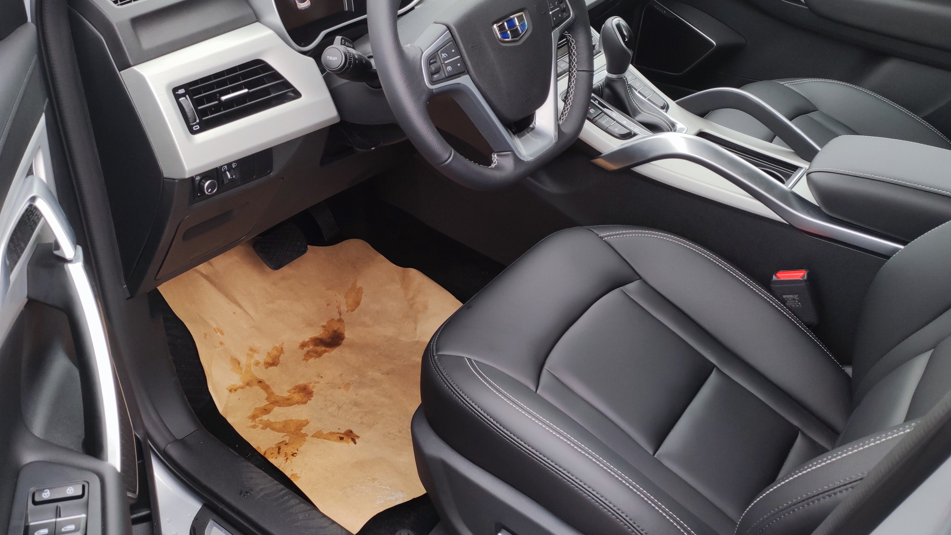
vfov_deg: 49.5
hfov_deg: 78.7
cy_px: 245
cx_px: 459
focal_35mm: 23
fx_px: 580
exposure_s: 1/60
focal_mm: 4.74
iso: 194
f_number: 1.79
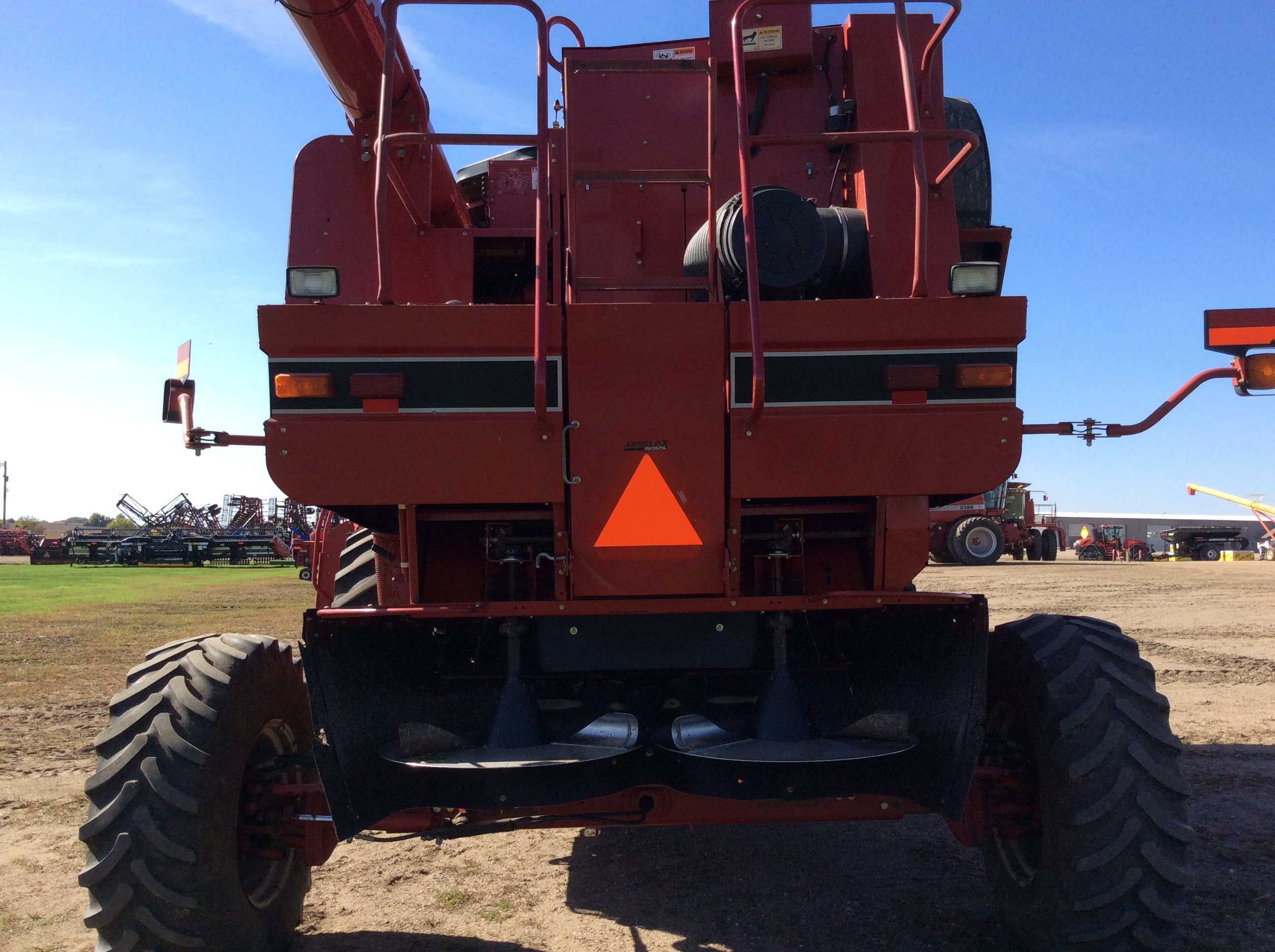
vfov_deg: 44.1
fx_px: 1177
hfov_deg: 56.9
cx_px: 638
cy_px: 476
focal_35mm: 32
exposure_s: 1/953
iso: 32
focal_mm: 3.3
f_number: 2.4
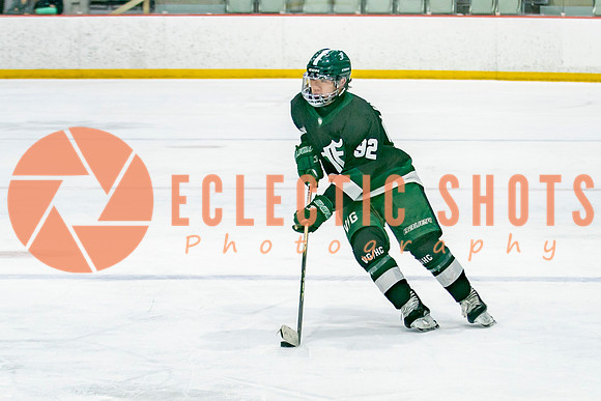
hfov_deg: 10.2
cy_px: 215
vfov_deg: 6.8
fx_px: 3370
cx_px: 343
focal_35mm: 202
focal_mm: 70
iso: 400
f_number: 3.2
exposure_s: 1/640
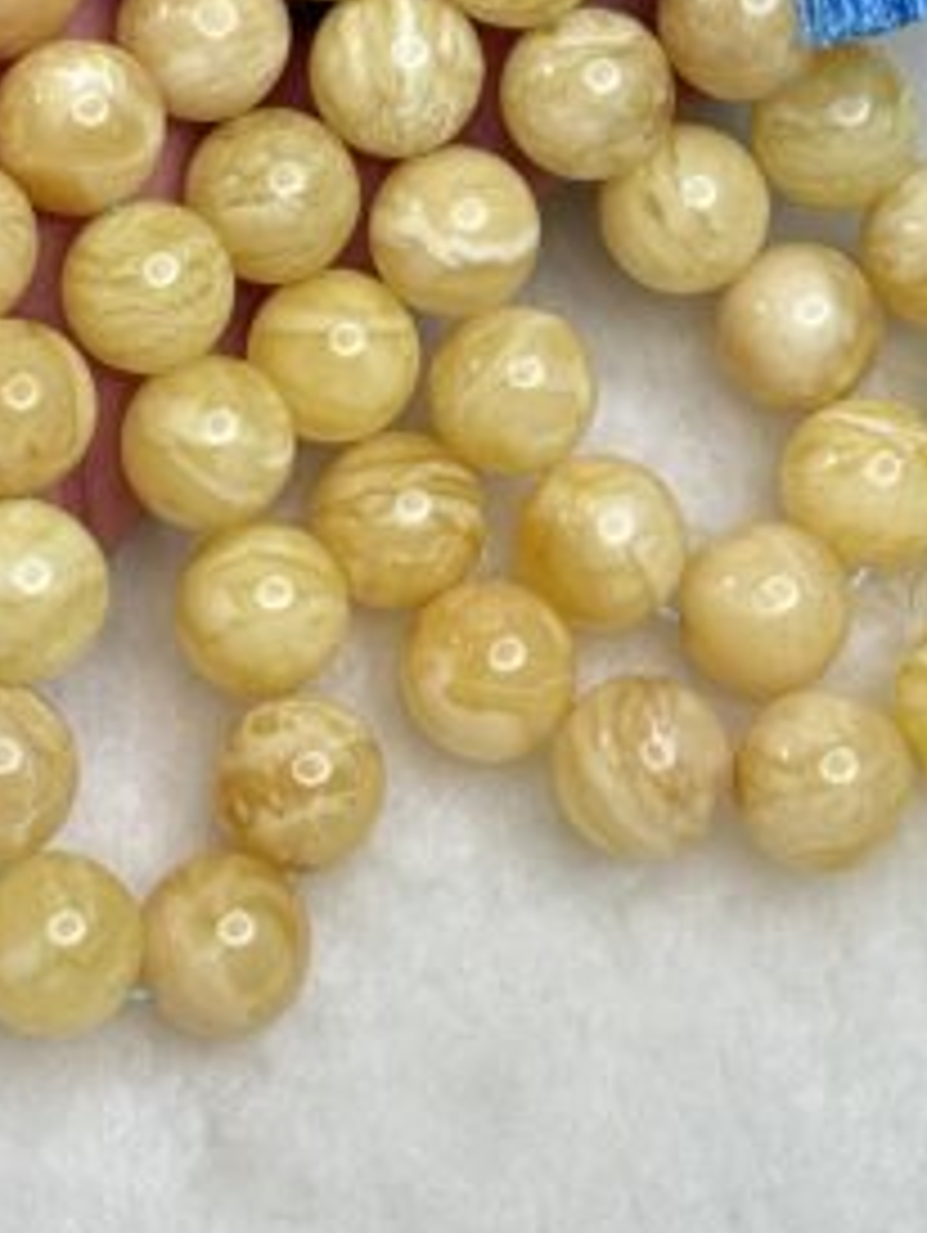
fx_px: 4991
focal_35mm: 140
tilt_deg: -58.6
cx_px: 302
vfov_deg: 13.7
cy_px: -256
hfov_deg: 10.6
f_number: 1.78
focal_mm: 6.76
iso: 64
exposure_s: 1/126
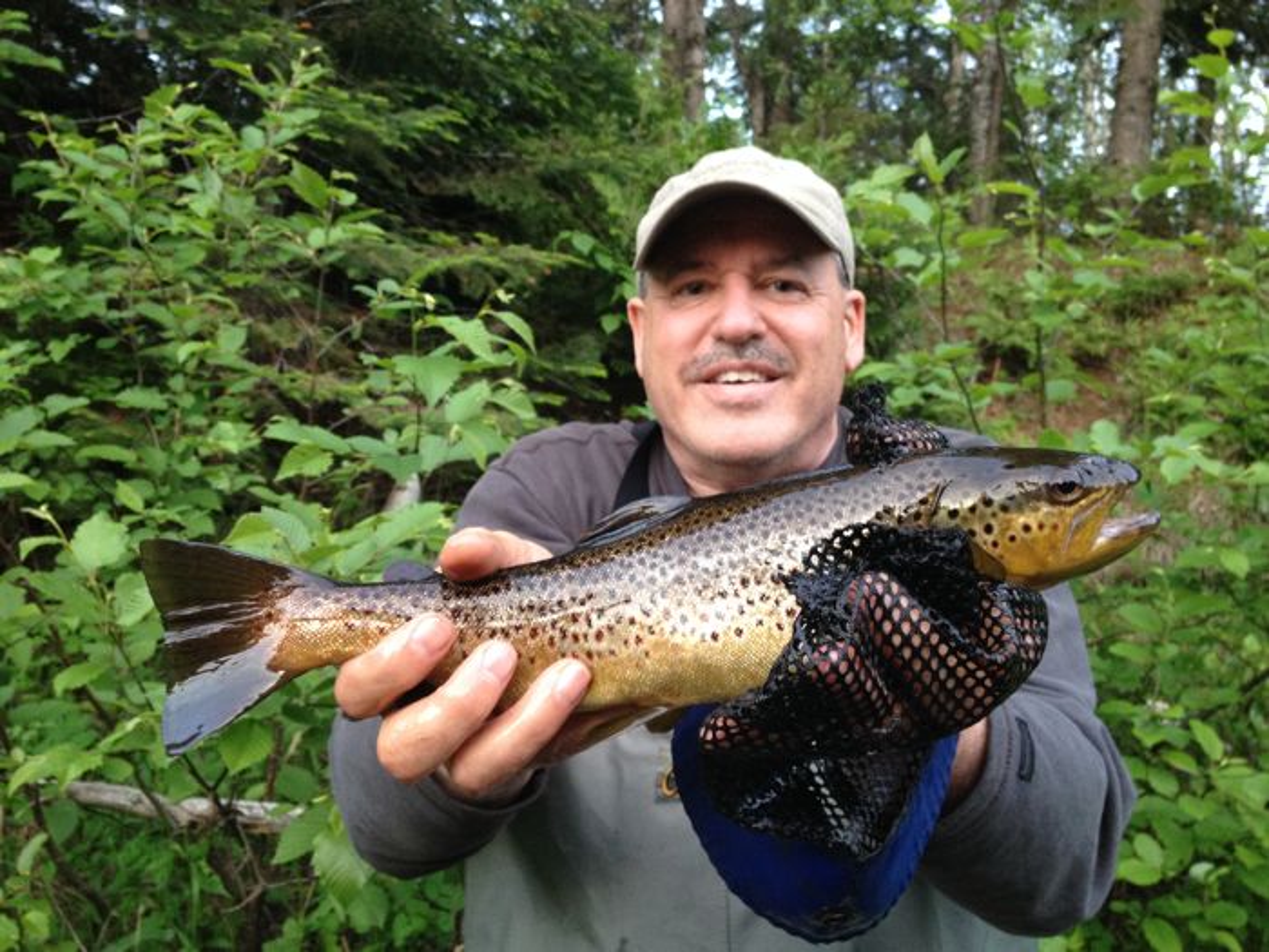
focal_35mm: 35
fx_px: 1283
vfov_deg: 40.7
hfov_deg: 52.6
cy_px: 476
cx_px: 634
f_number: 2.4
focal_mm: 4.28
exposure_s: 1/20
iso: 160
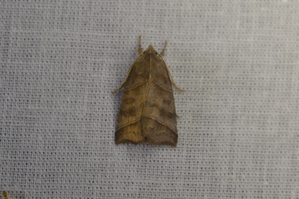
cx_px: 150
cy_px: 100
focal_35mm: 278
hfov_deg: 7.4
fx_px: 2305
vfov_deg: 5.0
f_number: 5
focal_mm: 185
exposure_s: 1/125
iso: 400
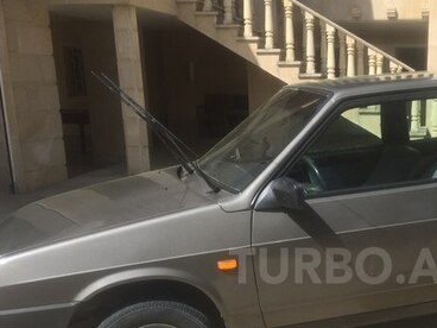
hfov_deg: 35.6
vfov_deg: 27.4
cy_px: 266
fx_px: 656
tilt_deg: -16.1
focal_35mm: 52
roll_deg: -0.3
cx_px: 350
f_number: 2.2
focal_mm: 4.15
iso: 32
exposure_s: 1/1276
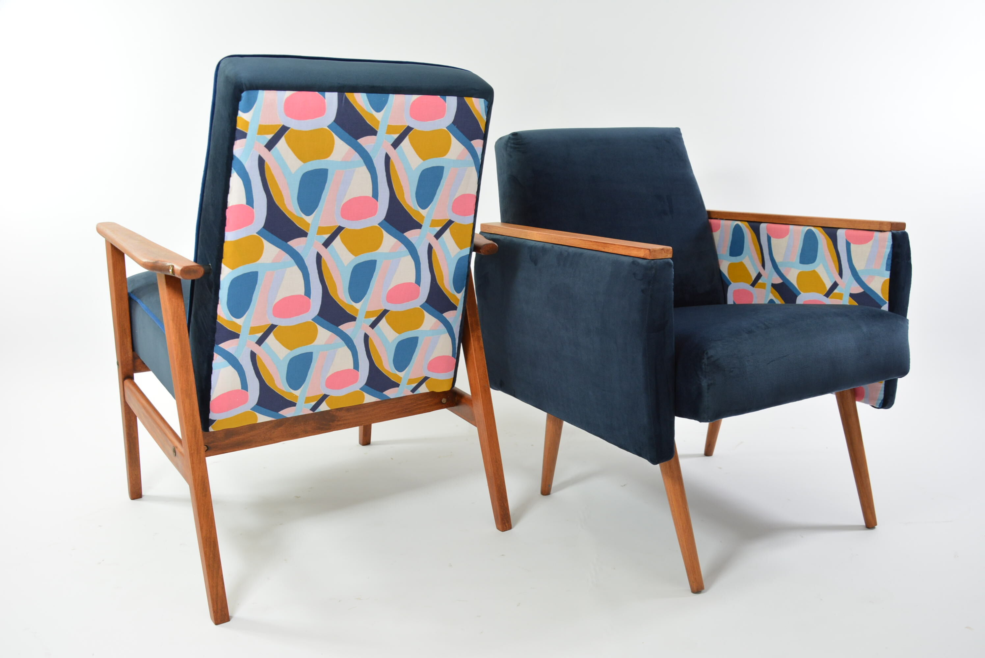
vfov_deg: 41.8
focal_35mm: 32
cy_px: 329
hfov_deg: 59.5
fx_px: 863
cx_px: 492
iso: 450
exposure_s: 1/60
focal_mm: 21
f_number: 5.6
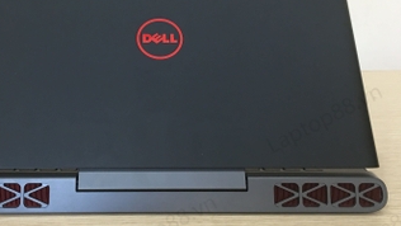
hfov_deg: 42.6
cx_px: 151
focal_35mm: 48
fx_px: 511
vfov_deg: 24.9
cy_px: 85
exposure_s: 1/17
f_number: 2.2
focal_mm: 4.15
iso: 100
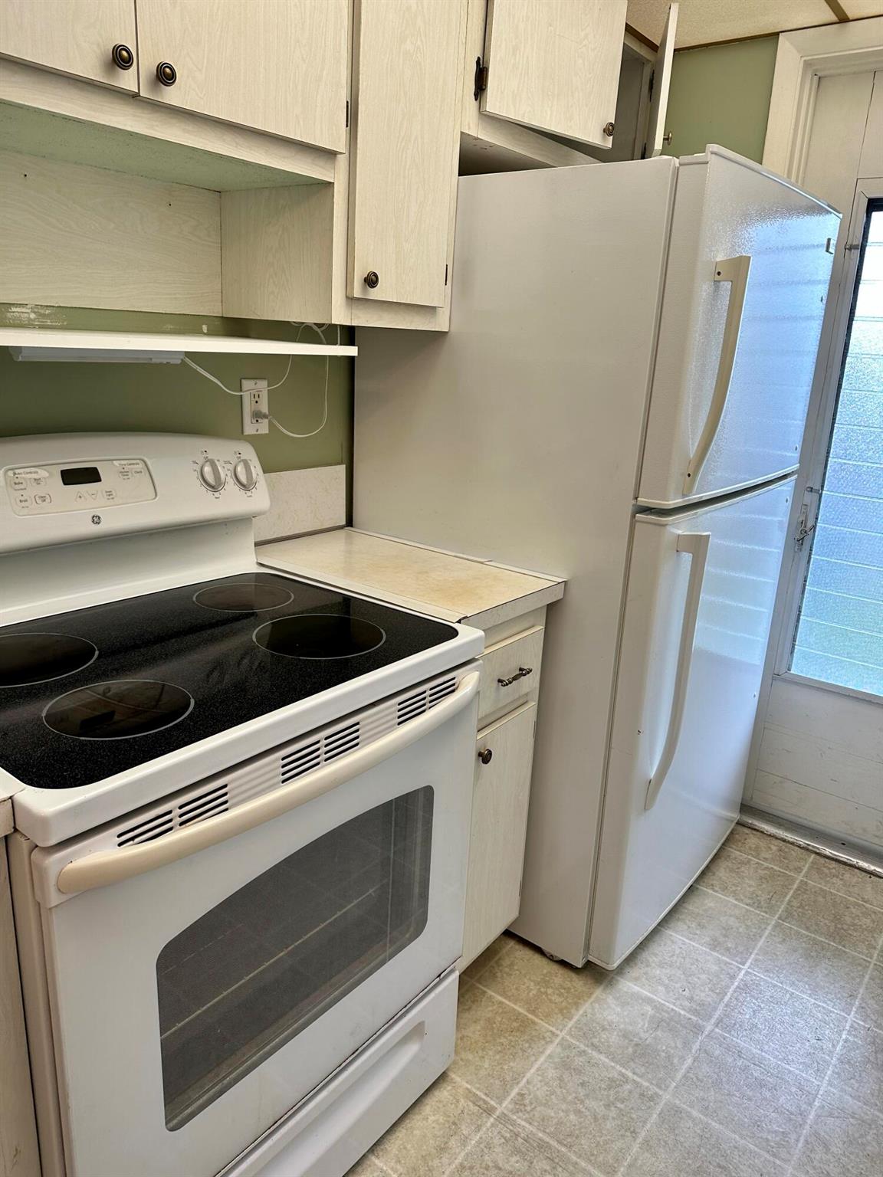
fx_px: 816
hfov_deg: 56.8
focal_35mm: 24
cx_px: 442
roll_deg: -3.2
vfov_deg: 71.6
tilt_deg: -16.6
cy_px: 588
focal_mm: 6.86
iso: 100
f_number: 1.78
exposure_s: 1/120
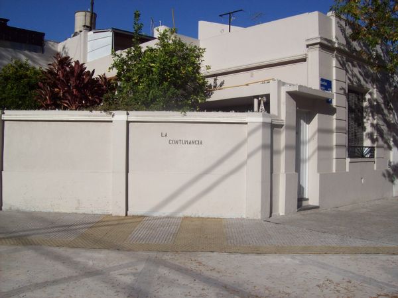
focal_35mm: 36
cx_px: 199
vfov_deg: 39.7
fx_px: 414
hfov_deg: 51.4
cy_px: 149
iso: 80
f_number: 4.8
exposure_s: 1/1256
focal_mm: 6
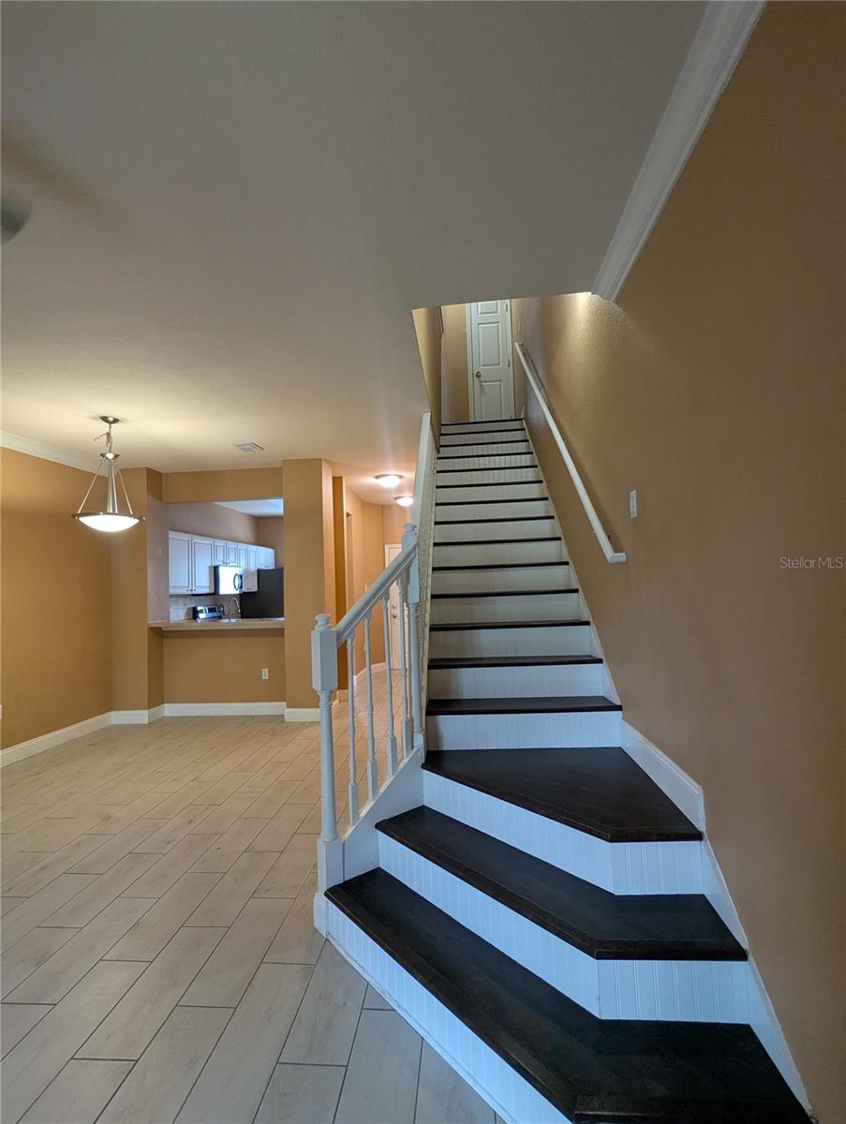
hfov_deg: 78.2
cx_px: 423
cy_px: 562
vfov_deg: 94.4
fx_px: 520
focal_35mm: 16
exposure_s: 1/40
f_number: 2.2
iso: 201
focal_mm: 2.35
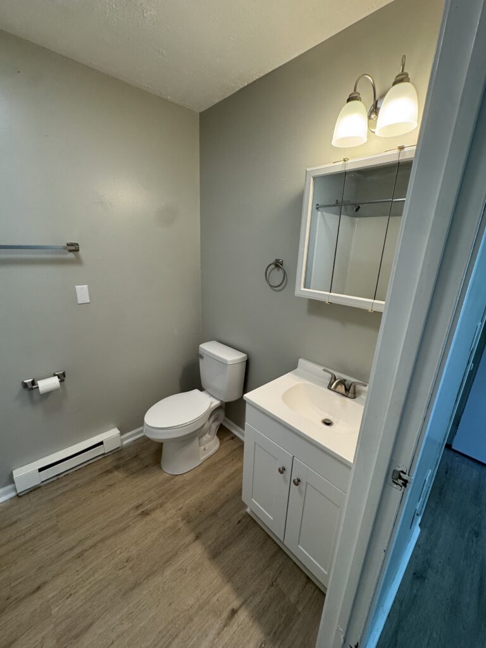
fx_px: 262
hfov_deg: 85.7
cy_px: 324
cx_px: 243
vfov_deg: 102.1
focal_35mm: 14
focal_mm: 2.22
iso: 200
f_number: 2.2
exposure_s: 1/120
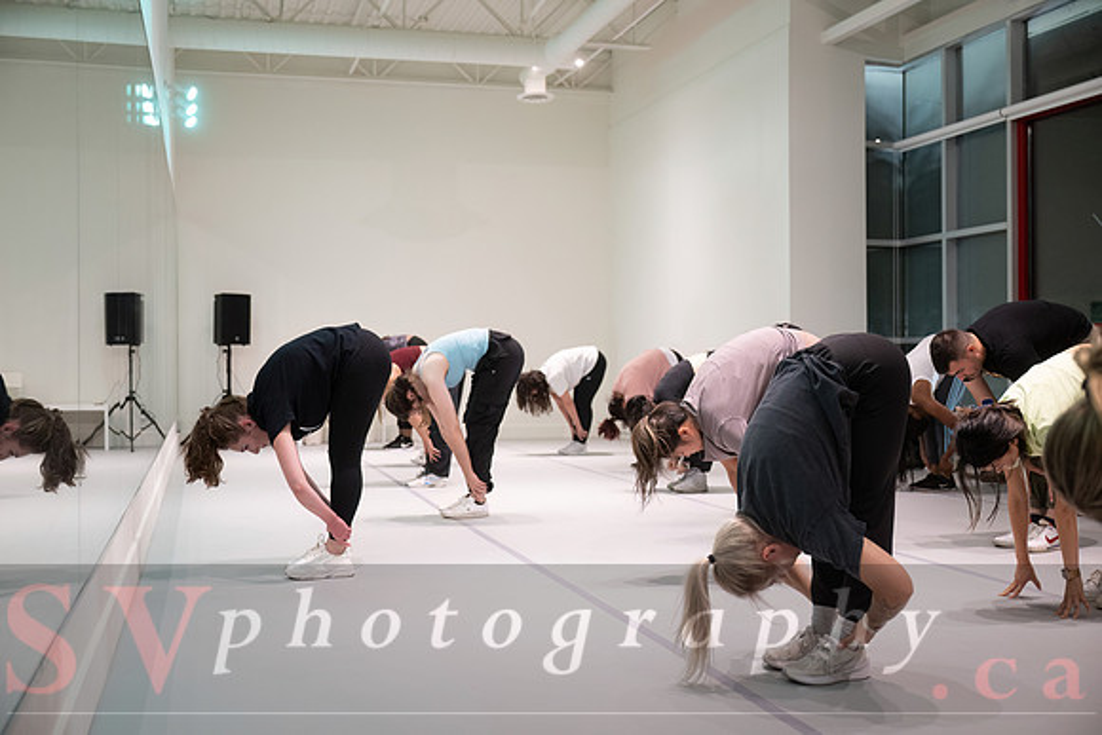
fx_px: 1163
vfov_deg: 35.1
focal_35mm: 38
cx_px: 551
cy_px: 368
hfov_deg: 50.7
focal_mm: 38
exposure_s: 1/80
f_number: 2.8
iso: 1600
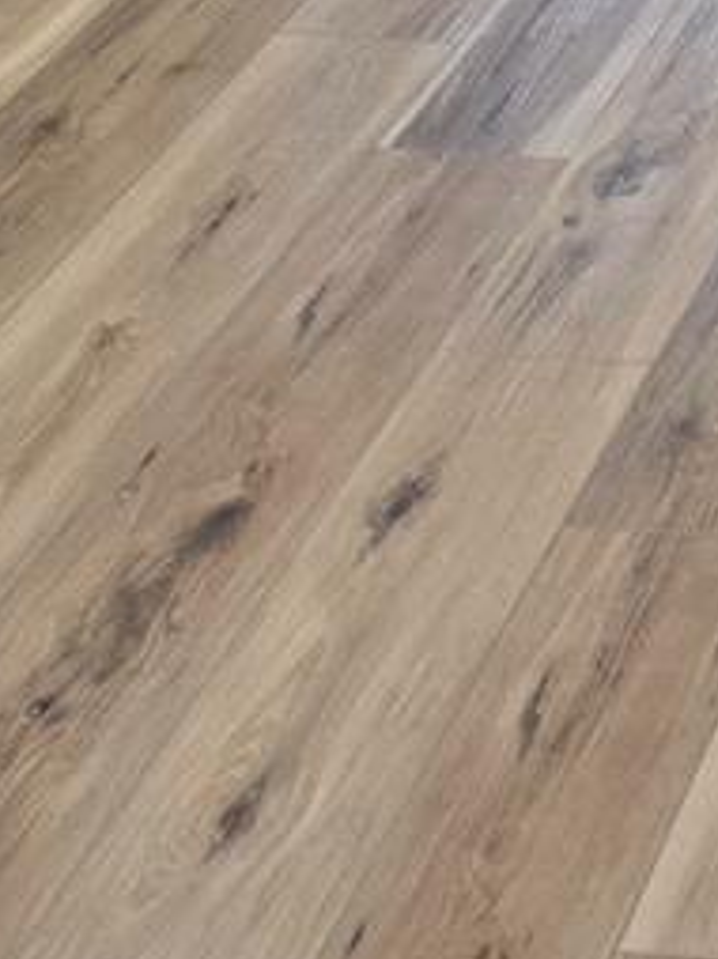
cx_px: 1238
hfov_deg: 10.3
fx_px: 3768
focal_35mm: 136
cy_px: -532
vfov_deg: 13.6
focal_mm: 6.3
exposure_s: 1/120
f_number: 1.7
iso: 200
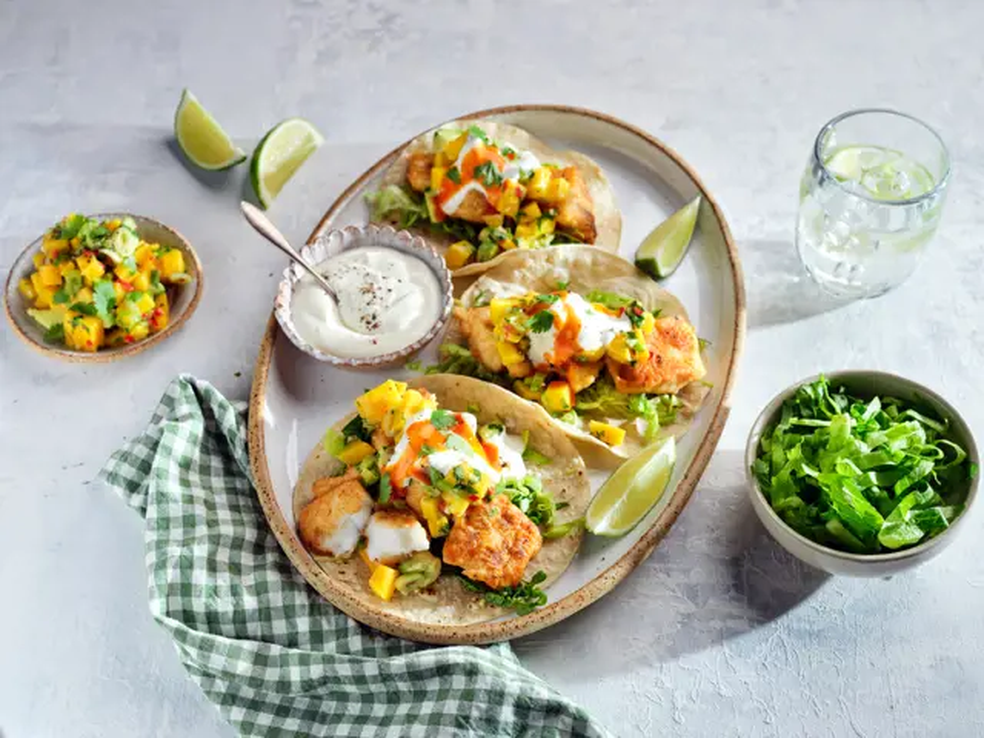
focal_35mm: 50
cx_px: 492
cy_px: 369
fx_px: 1421
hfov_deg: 38.2
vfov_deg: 29.1
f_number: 10
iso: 500
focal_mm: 63
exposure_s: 1/50
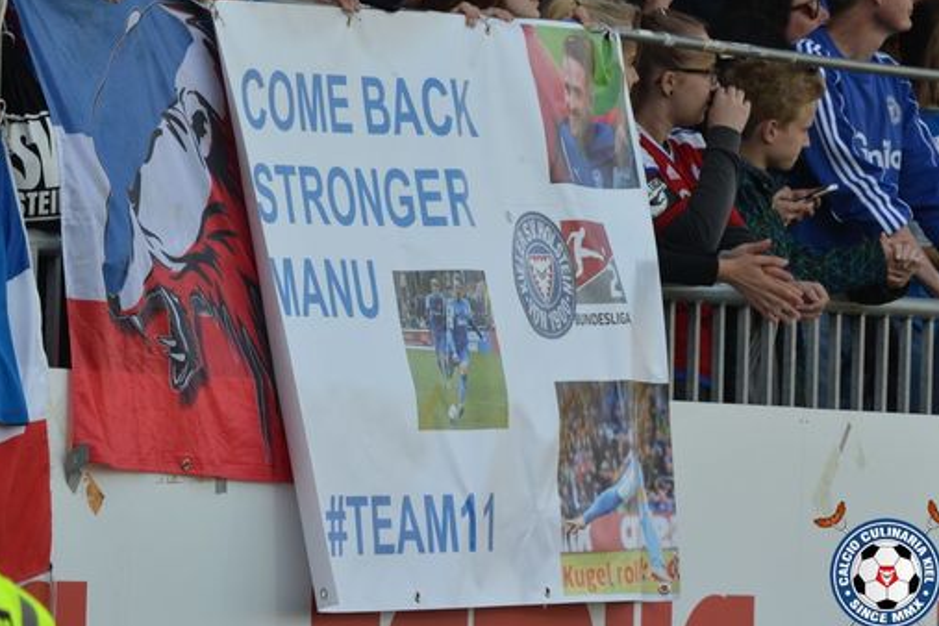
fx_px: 8789
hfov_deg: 6.1
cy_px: 311
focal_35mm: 337
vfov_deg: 4.1
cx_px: 459
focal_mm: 200
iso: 400
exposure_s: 1/1250
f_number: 4.5
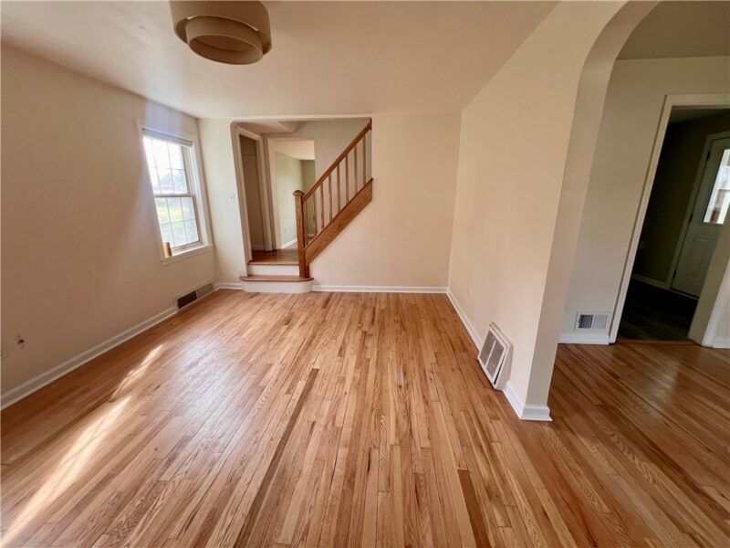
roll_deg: +0.0
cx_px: 365
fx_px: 274
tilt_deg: -13.3
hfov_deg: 106.2
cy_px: 274
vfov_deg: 89.9
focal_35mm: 13
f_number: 1.8
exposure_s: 1/99
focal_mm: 1.57
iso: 50
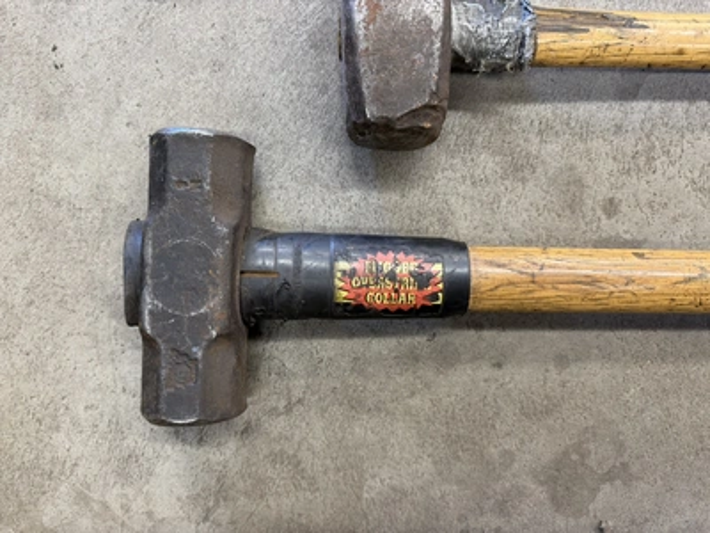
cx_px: 355
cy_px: 266
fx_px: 492
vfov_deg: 56.8
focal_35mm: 24
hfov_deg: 71.6
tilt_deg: -87.8
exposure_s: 1/60
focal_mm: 6.76
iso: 200
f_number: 1.78
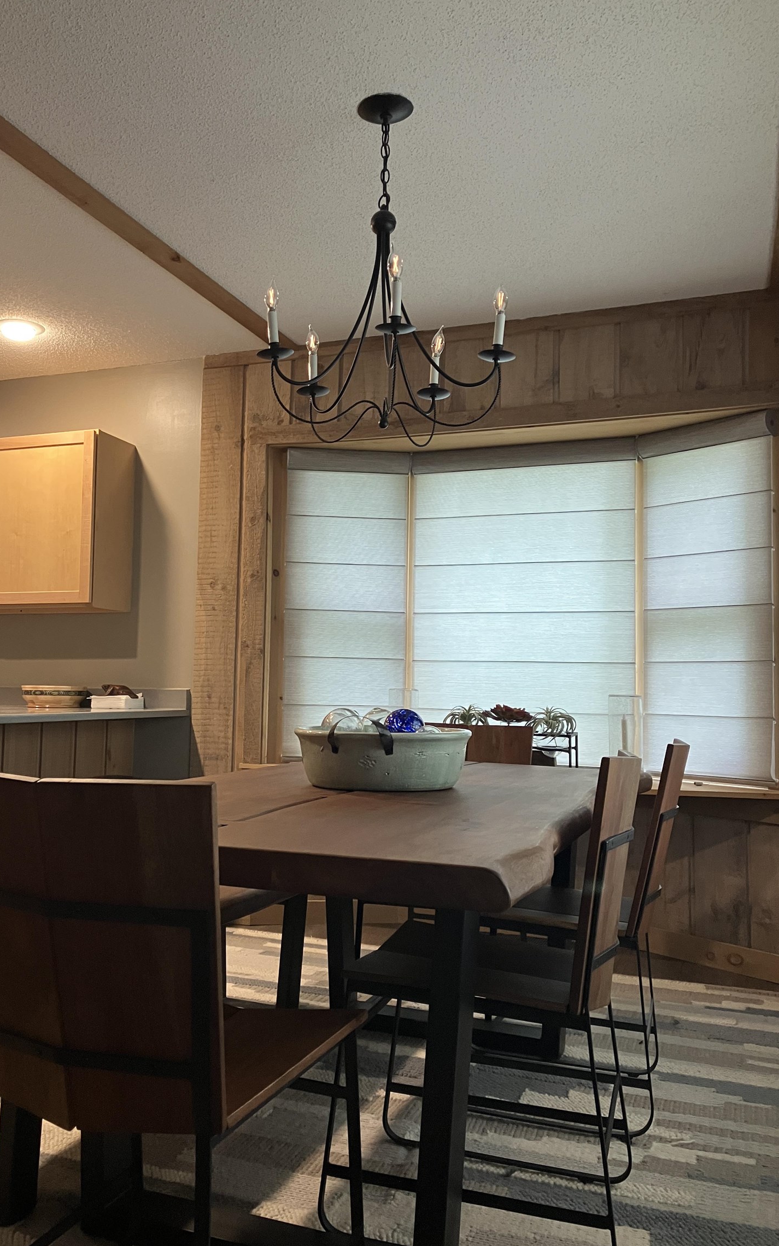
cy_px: 618
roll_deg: -1.1
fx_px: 1019
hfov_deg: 41.7
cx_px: 312
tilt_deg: +4.5
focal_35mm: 30
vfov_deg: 62.9
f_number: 1.8
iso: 200
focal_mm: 3.99
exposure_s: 1/60
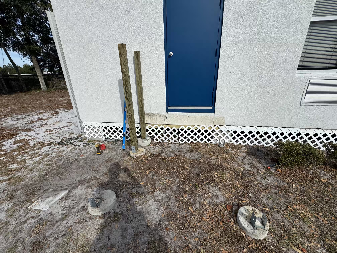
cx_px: 168
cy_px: 126
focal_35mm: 14
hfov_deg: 102.1
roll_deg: +1.1
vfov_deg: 85.7
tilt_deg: -20.7
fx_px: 136
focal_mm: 2.22
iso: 50
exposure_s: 1/2674
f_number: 2.2
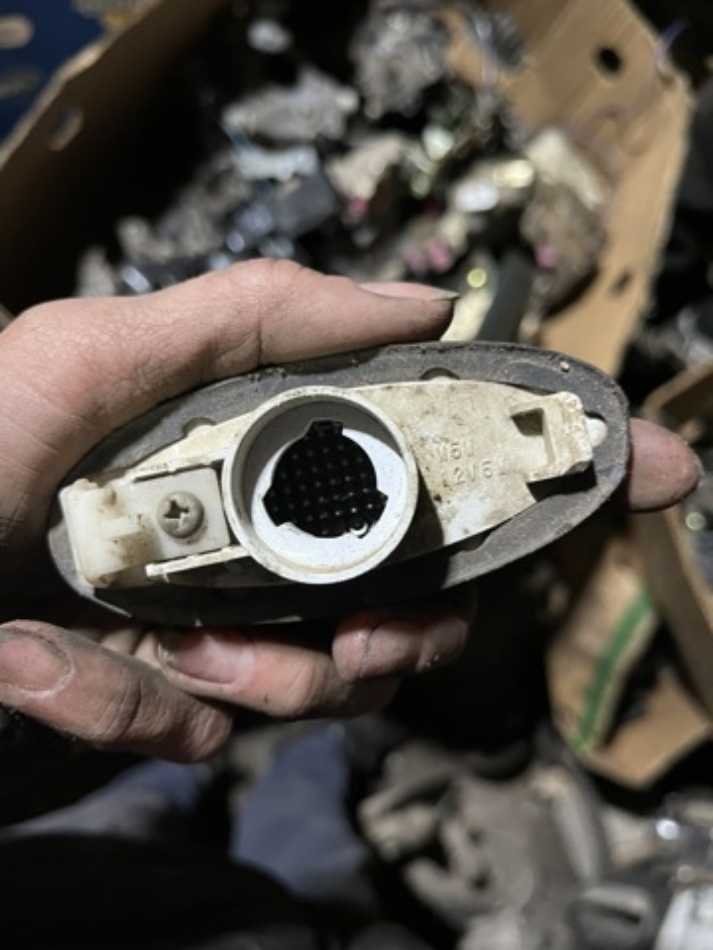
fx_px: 714
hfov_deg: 53.1
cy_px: 475
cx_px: 356
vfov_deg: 67.3
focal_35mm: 26
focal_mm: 5.1
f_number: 1.6
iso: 500
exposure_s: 1/33
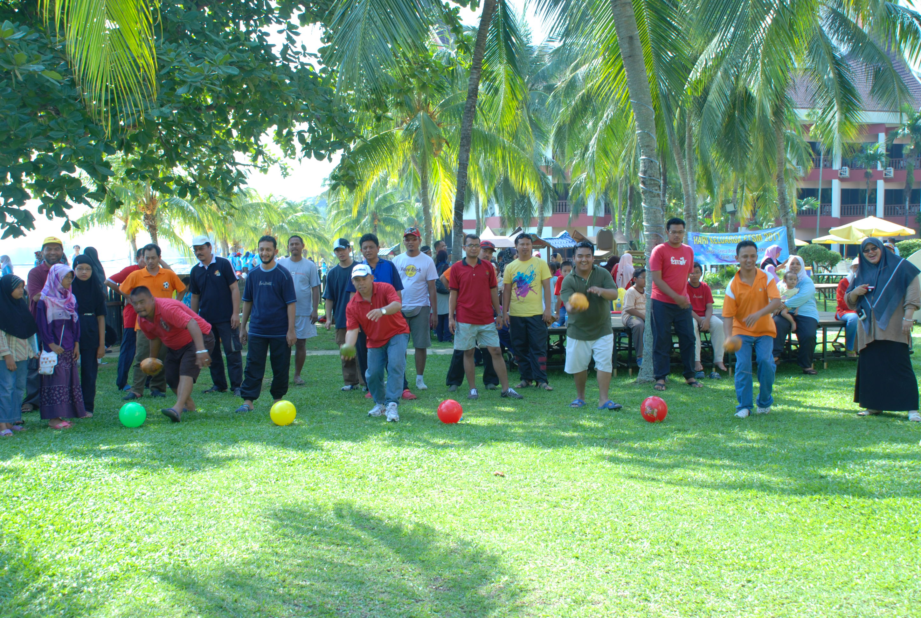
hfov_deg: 42.2
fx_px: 1192
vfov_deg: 29.1
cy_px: 309
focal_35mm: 46
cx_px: 460
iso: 125
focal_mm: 31
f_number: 6.3
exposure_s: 1/60
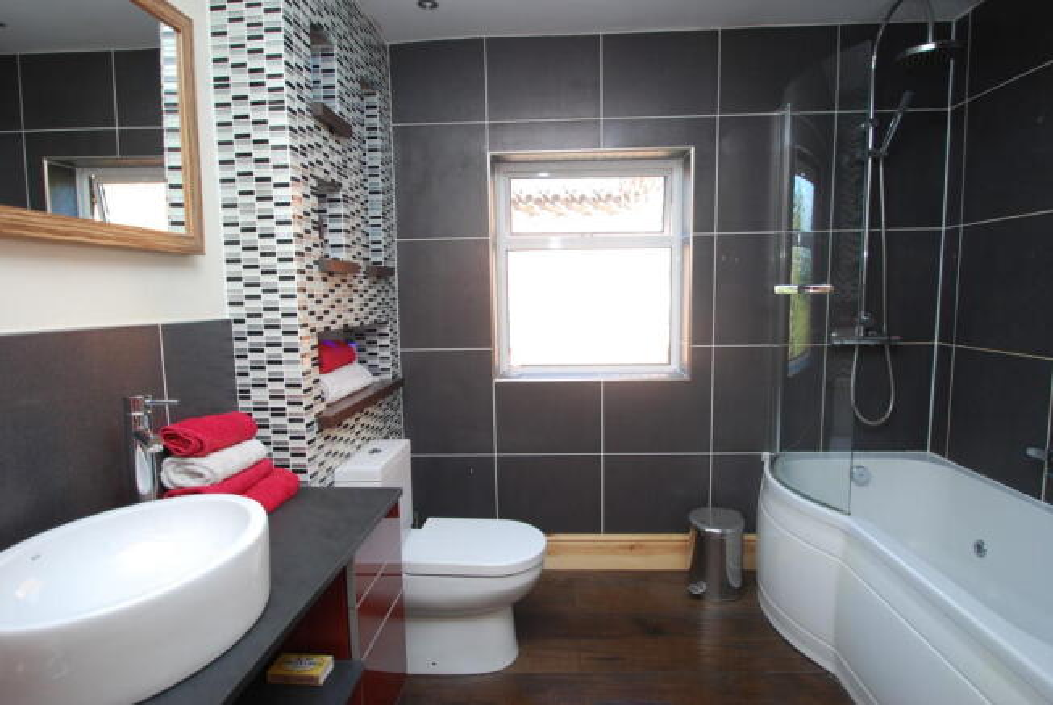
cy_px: 352
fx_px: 527
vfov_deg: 67.5
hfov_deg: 89.9
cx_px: 526
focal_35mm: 18
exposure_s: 1/80
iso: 200
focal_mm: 12
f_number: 4.5
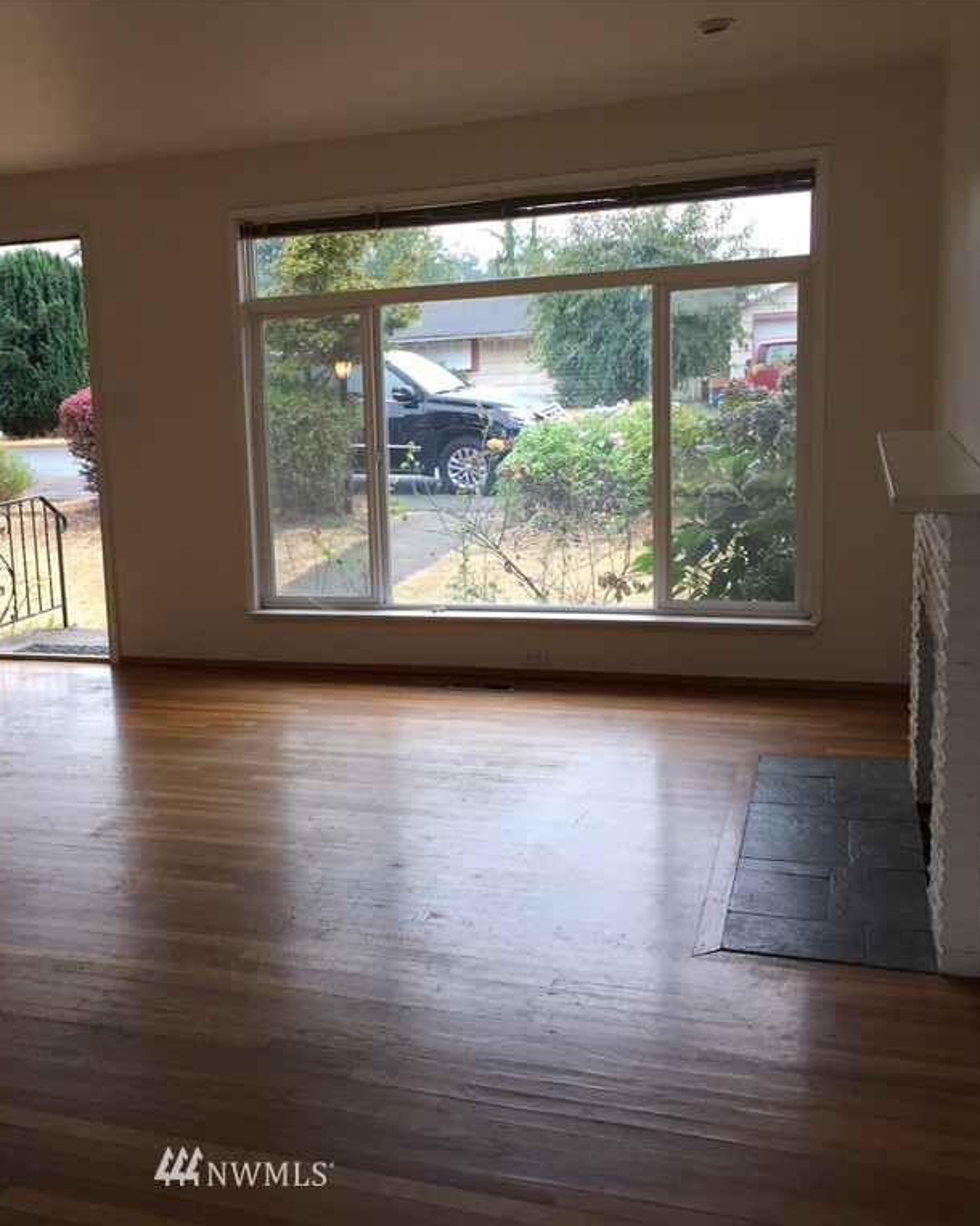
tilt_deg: -8.5
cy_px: 611
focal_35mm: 38
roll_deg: +2.7
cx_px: 244
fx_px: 1378
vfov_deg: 47.9
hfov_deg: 38.1
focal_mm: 4.15
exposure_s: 1/120
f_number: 2.2
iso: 50
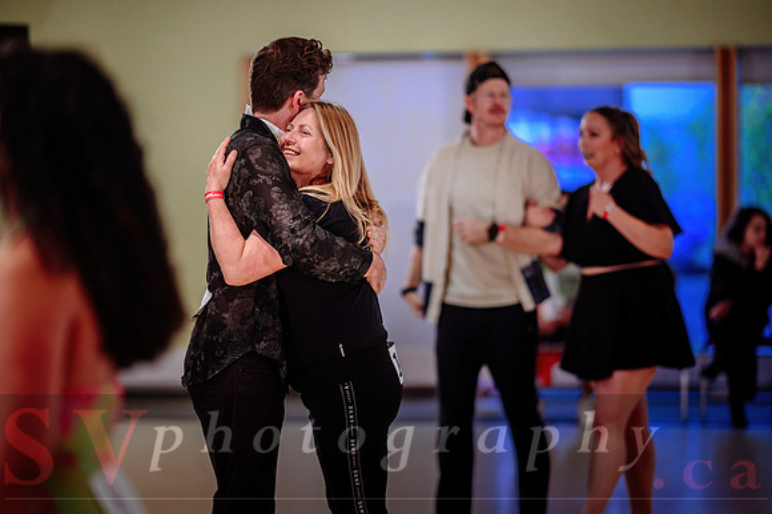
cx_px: 386
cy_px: 257
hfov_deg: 19.5
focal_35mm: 105
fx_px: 2251
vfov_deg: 13.0
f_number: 1.4
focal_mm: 105
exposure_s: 1/500
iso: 1000
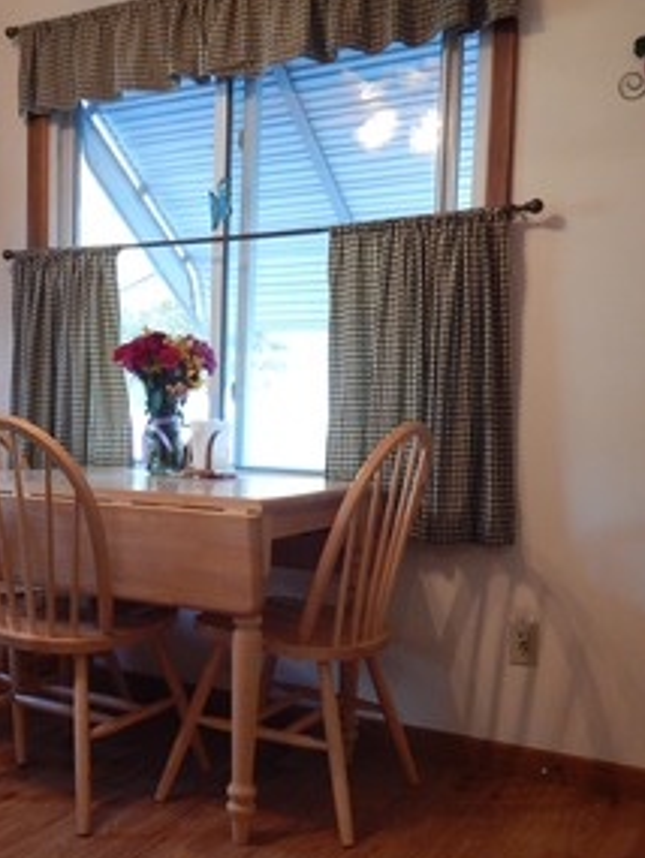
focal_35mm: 37
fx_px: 919
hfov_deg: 38.1
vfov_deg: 49.8
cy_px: 515
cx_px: 202
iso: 360
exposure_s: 1/30
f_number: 3
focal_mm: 4
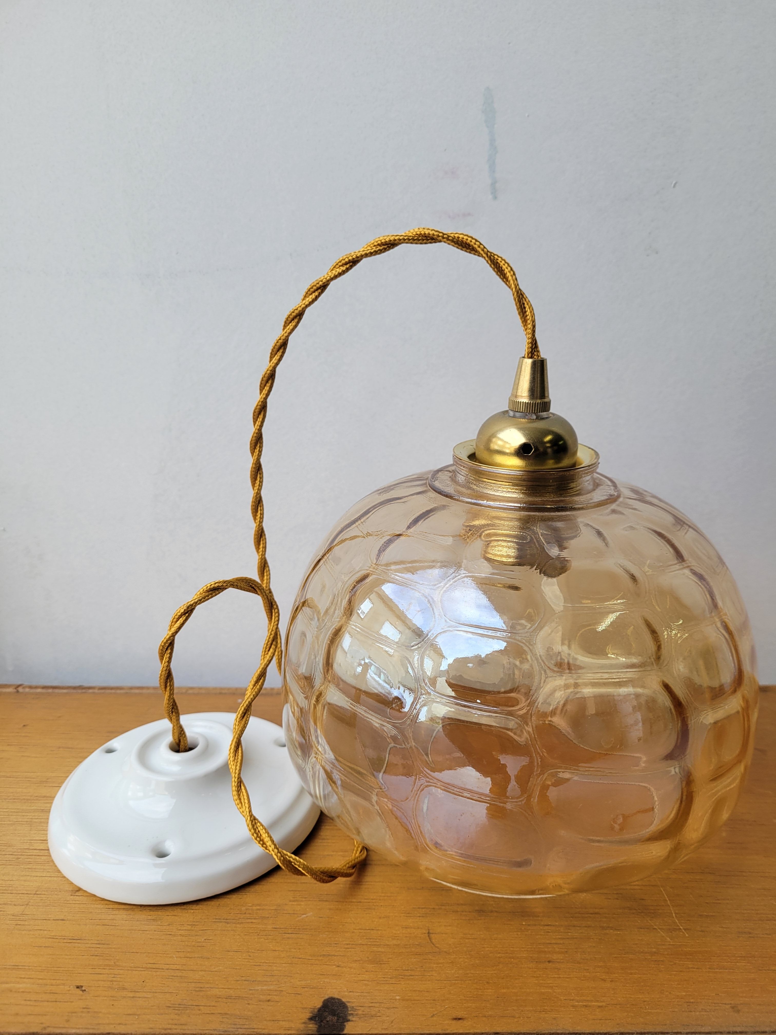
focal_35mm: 26
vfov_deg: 67.3
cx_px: 388
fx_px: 777
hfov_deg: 53.1
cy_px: 518
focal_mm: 5.4
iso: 40
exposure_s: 1/397
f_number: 1.8
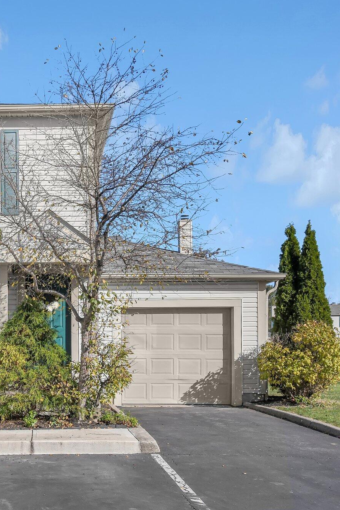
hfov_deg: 28.1
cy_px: 258
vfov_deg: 42.8
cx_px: 32
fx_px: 652
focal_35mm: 46
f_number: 7.1
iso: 640
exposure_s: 1/2500
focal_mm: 20
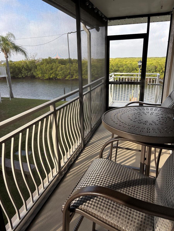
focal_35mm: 26
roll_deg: +1.2
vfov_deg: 67.3
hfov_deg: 53.1
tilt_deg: -17.2
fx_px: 174
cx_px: 87
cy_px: 116
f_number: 1.6
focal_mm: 5.96
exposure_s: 1/544
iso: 50
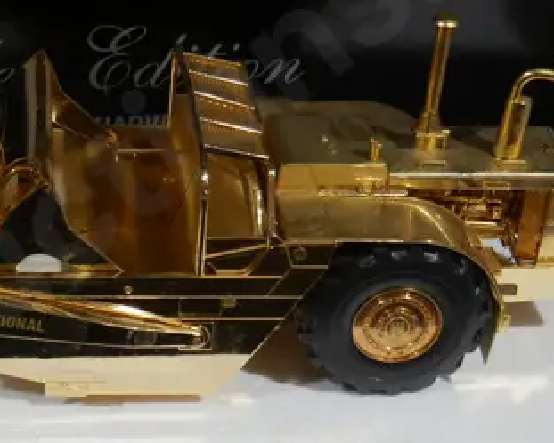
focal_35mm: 90
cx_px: 12
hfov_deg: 20.6
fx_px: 1476
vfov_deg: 17.1
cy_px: 269
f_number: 3.5
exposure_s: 1/60
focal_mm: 14
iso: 250
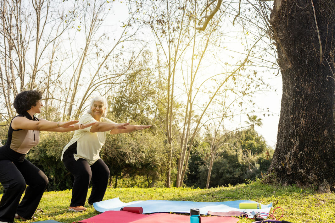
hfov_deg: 42.4
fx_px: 428
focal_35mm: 46
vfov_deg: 29.2
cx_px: 124
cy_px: 137
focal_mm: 35
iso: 250
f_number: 3.5
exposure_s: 1/1250
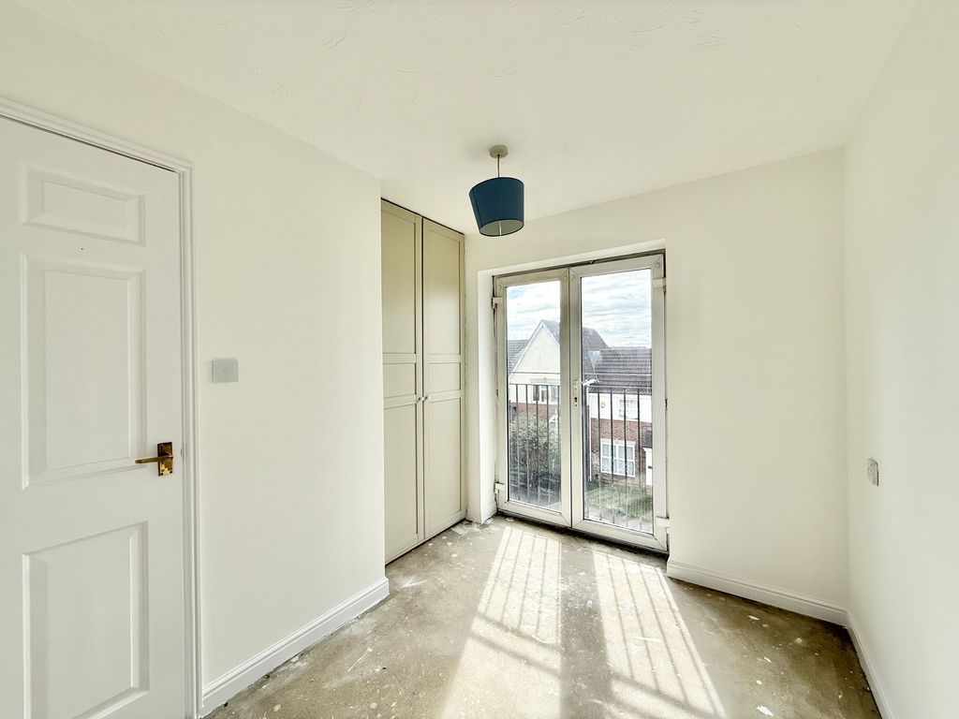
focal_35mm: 14
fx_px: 388
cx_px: 480
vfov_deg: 85.7
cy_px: 360
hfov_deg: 102.1
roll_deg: +1.0
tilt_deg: +0.4
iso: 64
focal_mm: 2.22
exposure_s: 1/876
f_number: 2.2
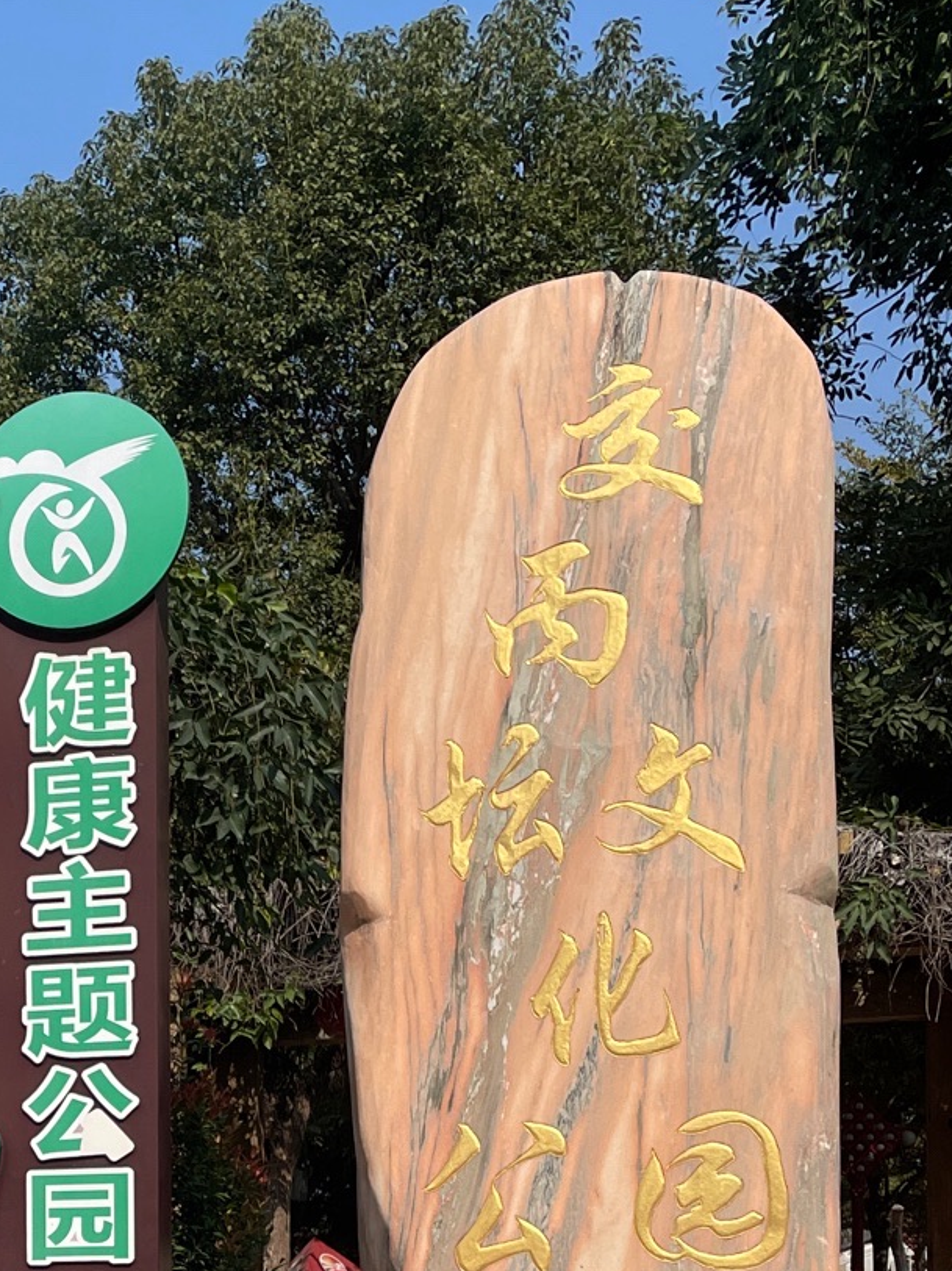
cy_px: 1321
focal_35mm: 64
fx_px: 2349
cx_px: 38
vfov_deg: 28.1
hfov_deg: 22.2
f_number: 1.6
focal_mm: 4.2
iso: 50
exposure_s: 1/6494
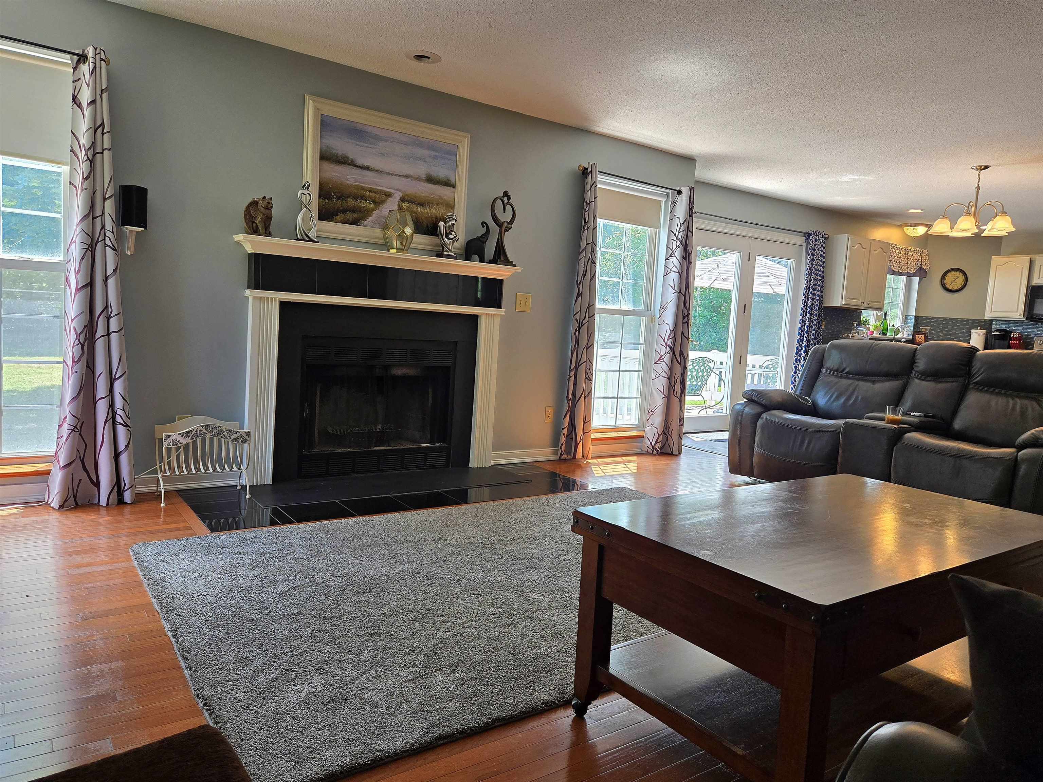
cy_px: 391
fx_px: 693
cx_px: 522
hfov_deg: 73.9
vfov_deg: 58.9
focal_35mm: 23
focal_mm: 5.4
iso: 64
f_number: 1.8
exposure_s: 1/120
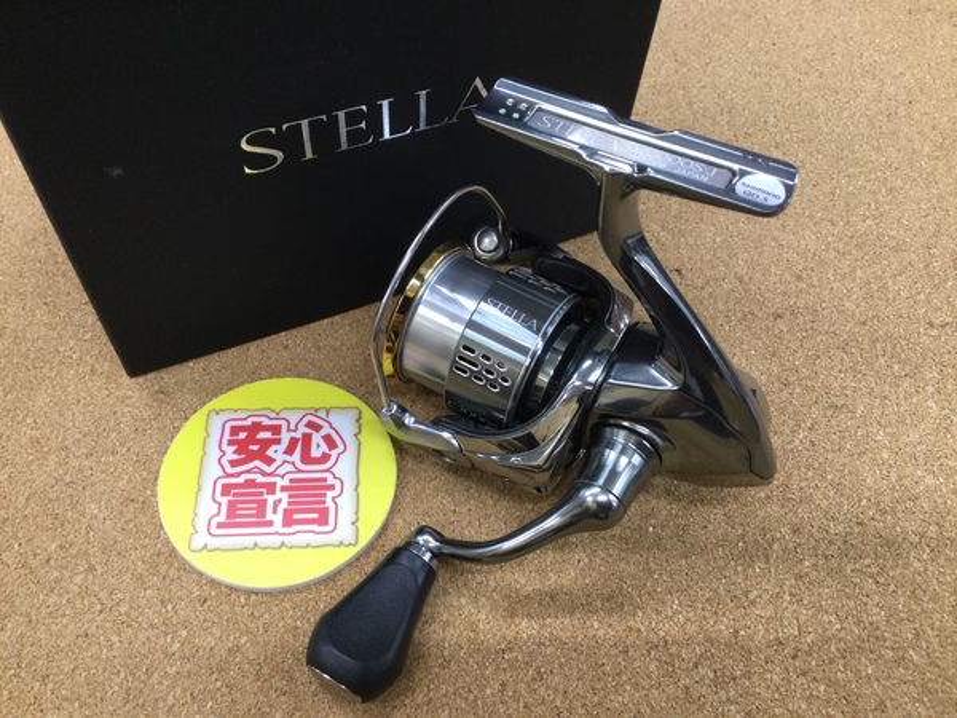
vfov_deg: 45.4
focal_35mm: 31
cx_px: 478
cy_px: 359
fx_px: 857
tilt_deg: -56.9
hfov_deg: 58.4
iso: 50
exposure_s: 1/30
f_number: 2.4
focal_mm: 3.3
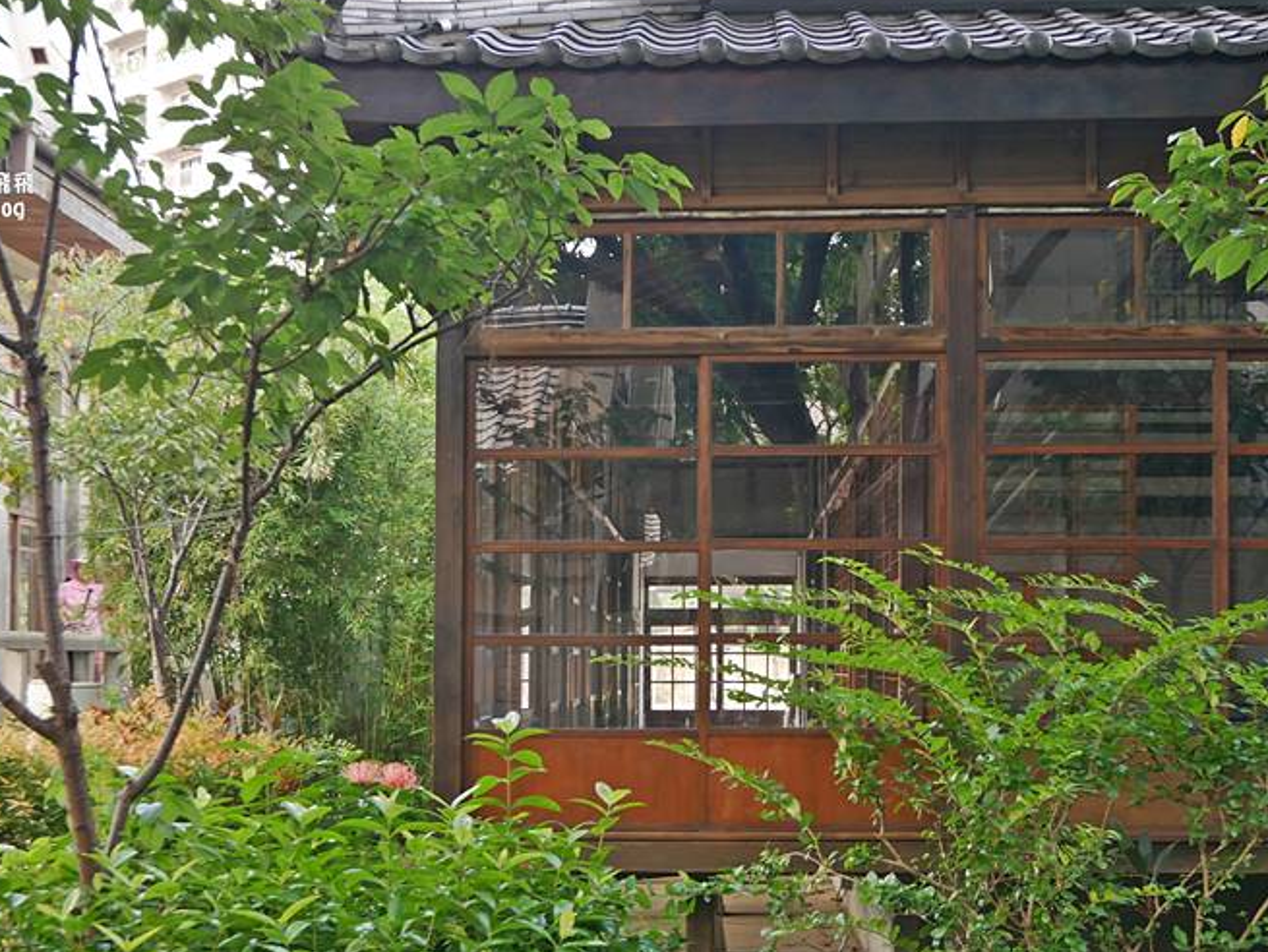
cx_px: 598
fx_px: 2126
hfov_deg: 33.2
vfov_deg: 25.2
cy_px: 574
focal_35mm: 58
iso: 320
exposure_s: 1/60
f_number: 4.4
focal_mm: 19
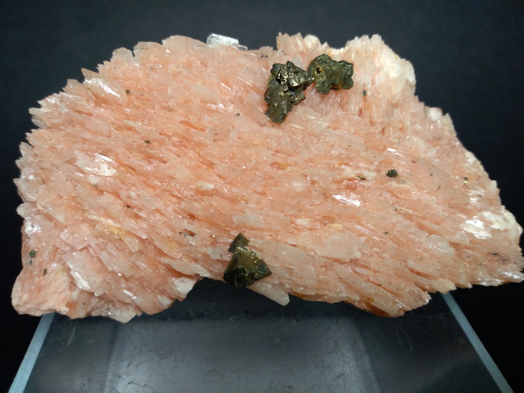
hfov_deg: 67.3
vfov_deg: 53.1
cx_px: 262
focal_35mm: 26
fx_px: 394
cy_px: 196
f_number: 2
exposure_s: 1/100
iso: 170
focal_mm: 3.54
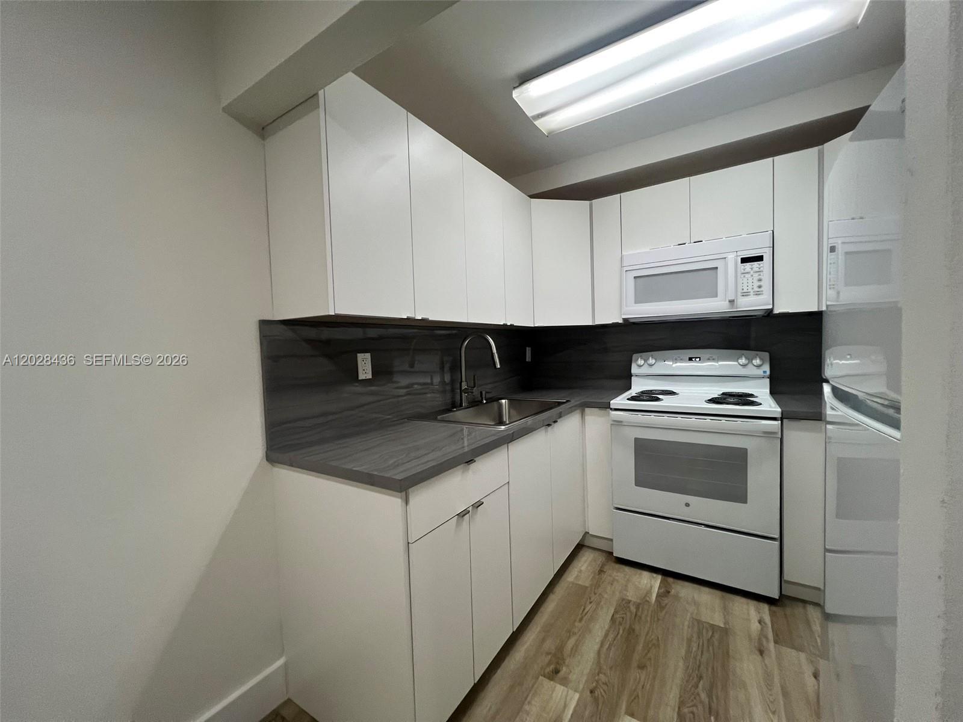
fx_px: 362
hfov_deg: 106.2
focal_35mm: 13
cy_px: 361
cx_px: 482
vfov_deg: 89.9
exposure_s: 1/120
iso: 200
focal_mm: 1.57
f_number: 1.8
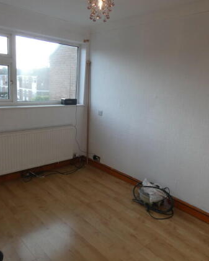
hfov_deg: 53.1
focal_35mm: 27
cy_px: 130
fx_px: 209
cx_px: 92
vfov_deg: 64.1
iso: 80
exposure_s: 1/160
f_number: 2.8
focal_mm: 3.6
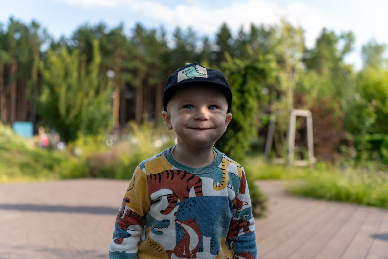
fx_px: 507
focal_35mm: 47
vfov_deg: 28.6
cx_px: 194
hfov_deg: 41.9
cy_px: 130
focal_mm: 47
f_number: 2.8
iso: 400
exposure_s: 1/125
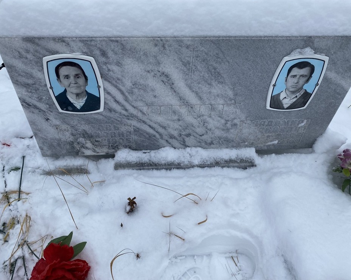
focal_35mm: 28
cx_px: 169
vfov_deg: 51.5
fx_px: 291
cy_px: 135
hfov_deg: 62.2
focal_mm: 4.25
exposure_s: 1/1103
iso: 32
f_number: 1.8
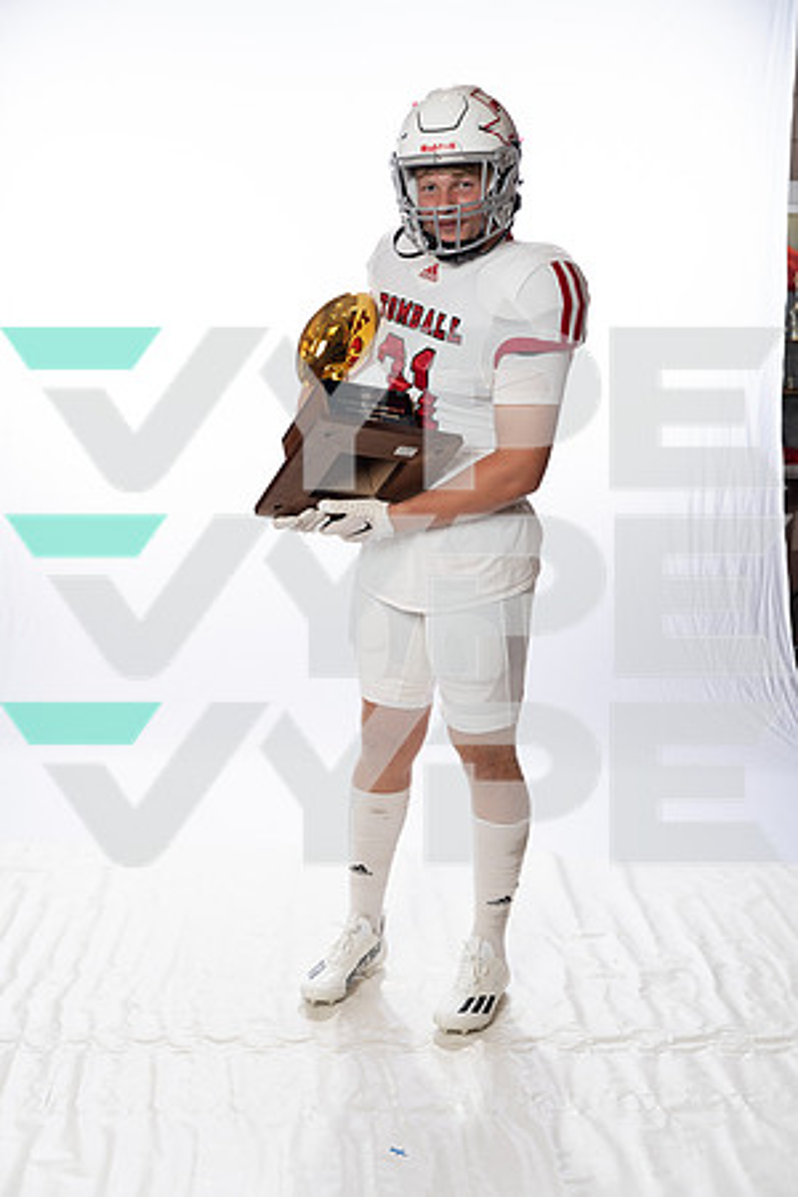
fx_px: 1396
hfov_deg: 31.9
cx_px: 399
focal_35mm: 42
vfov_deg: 46.4
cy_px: 598
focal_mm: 42
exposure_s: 1/250
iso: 400
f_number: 4
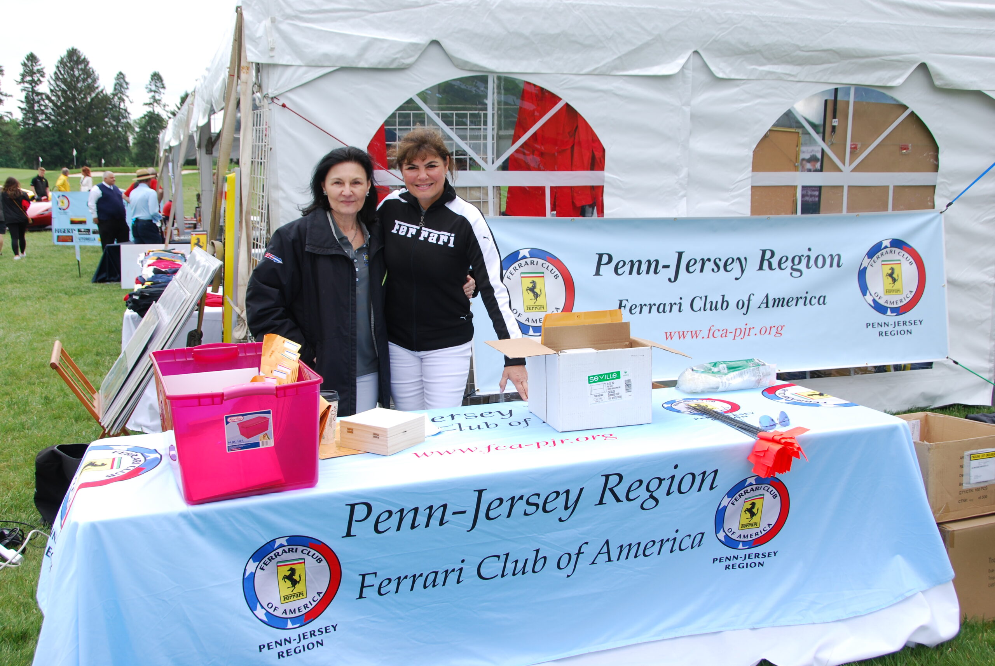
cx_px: 498
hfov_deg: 53.1
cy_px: 333
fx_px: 996
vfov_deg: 37.0
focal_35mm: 36
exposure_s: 1/160
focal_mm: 24
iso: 100
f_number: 6.3
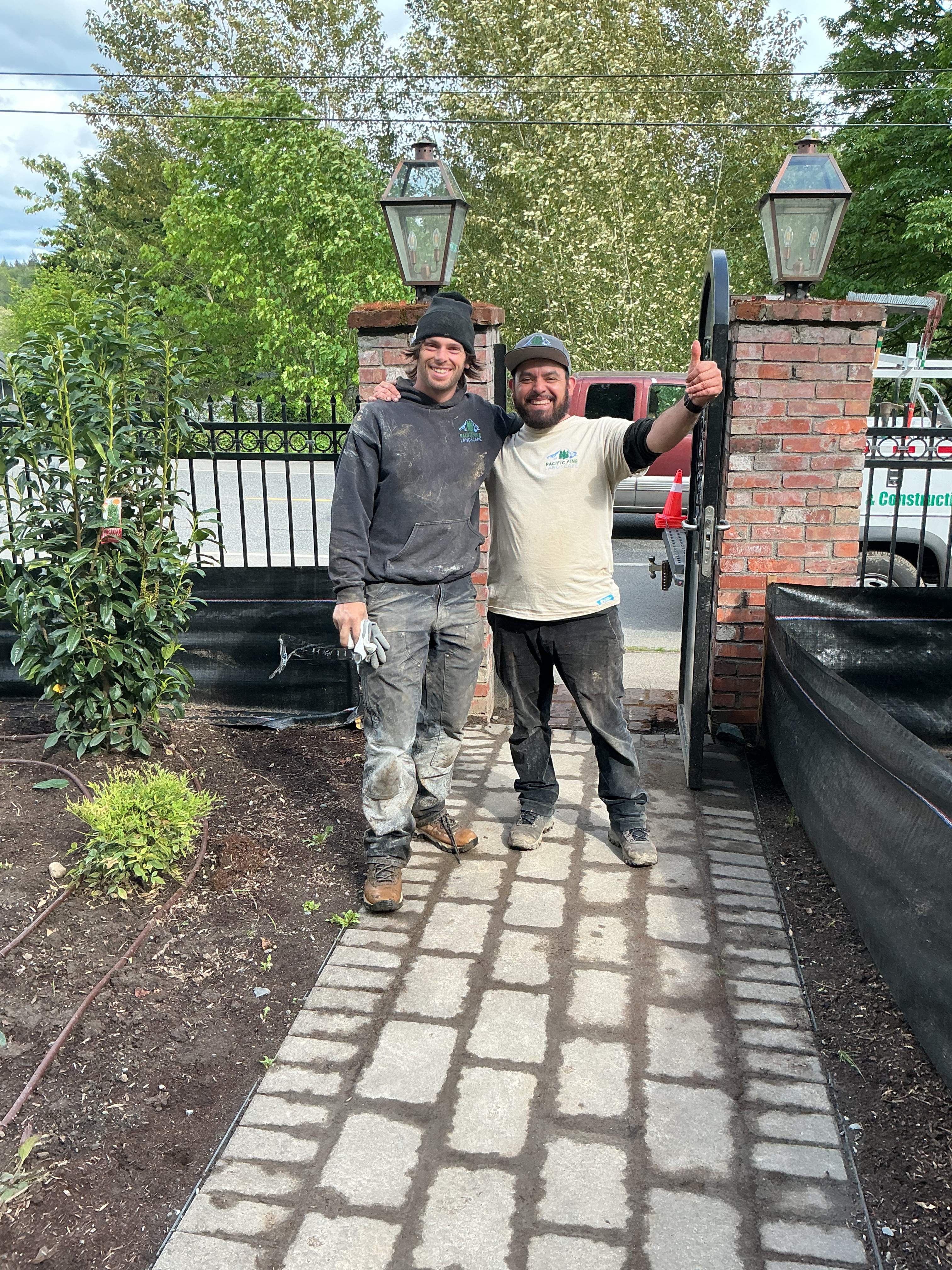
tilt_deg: -16.9
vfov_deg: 61.7
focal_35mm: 29
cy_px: 635
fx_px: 1063
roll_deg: +0.9
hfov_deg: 48.2
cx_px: 476
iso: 25
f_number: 1.8
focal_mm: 3
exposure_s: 1/277
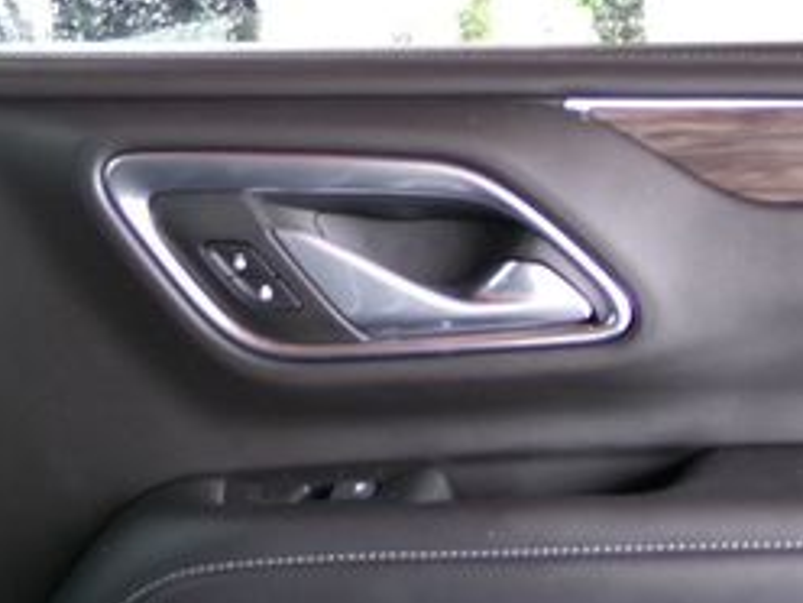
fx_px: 1438
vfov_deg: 22.0
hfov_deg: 30.3
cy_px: 707
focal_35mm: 62
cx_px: 667
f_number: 3.7
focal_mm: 4.3
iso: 200
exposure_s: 1/20
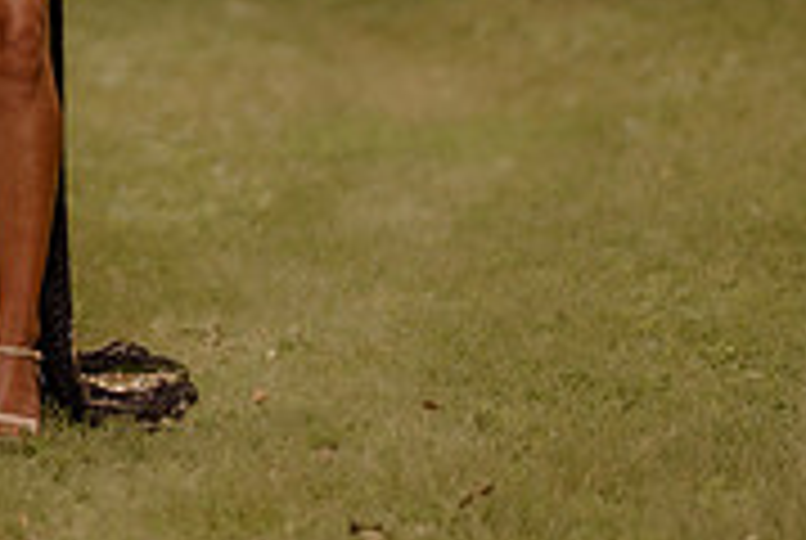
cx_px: -297
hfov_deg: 7.3
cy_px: -277
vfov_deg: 4.9
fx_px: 6279
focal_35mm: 280
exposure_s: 1/2000
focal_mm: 85
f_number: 1.4
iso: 400
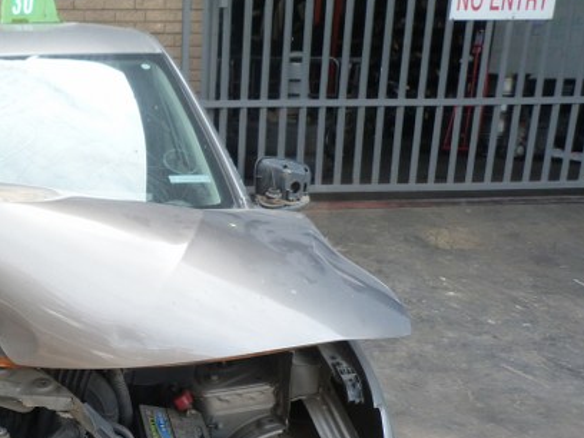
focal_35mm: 49
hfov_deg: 35.7
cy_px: 351
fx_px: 827
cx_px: 21
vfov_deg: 29.0
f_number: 3.2
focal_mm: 4.5
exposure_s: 1/100
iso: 125
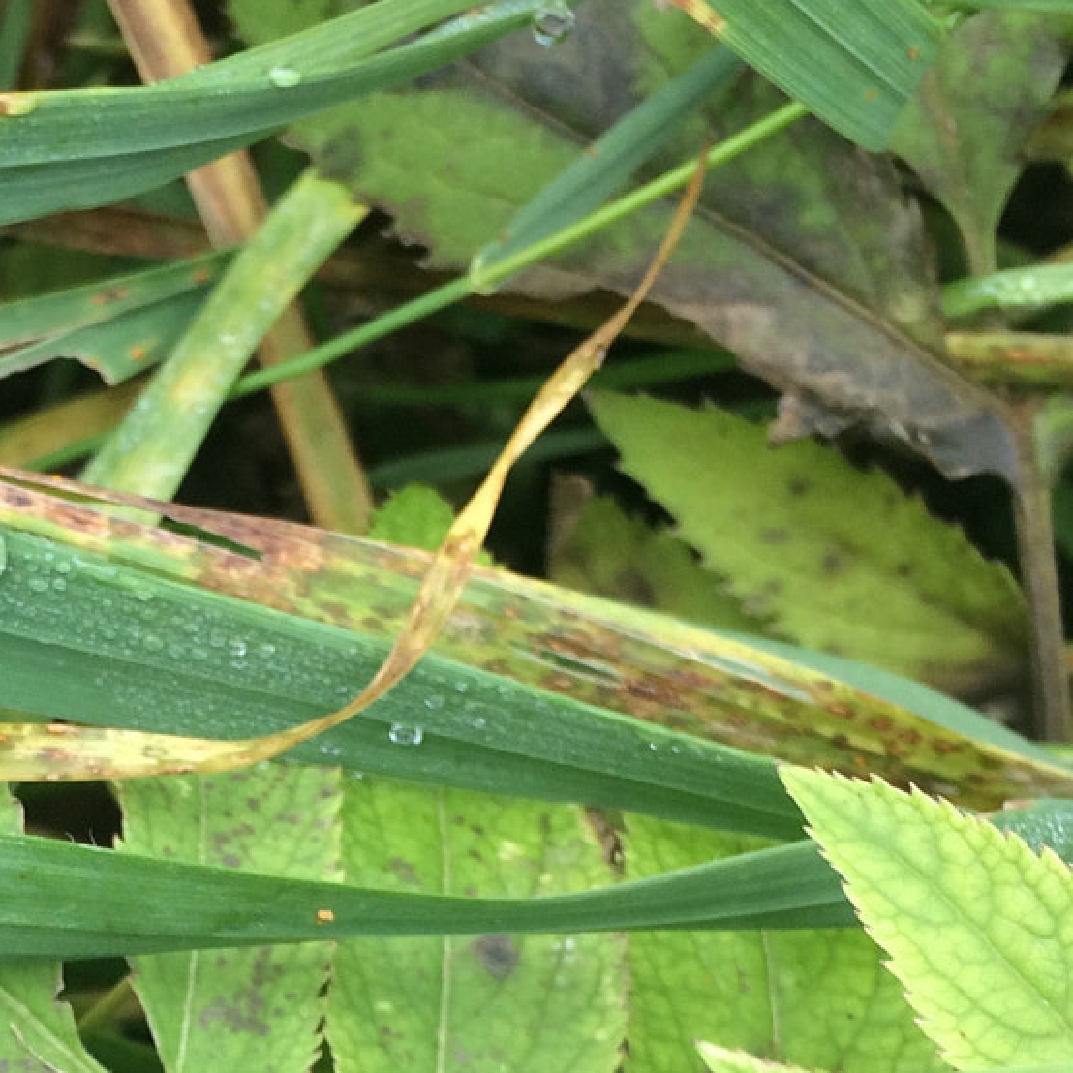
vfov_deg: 22.9
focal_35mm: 74
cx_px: 68
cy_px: 928
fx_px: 2595
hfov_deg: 22.7
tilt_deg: -67.6
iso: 40
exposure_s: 1/100
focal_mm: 4.15
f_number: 2.2
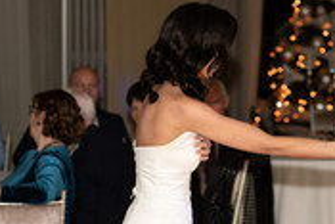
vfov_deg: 5.5
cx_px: 258
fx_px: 2310
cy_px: 201
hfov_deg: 8.3
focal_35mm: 248
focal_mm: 100
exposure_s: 1/250
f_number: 2.8
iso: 640
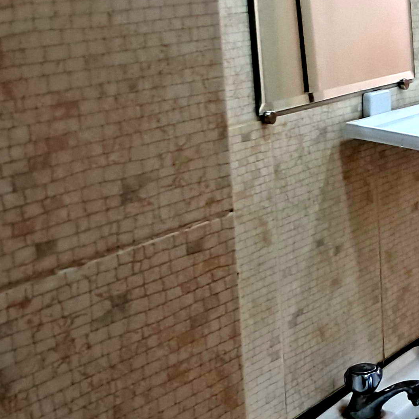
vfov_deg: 18.8
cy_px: 110
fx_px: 1260
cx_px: 590
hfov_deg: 17.4
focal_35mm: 92
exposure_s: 1/33
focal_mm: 4
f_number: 1.8
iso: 250
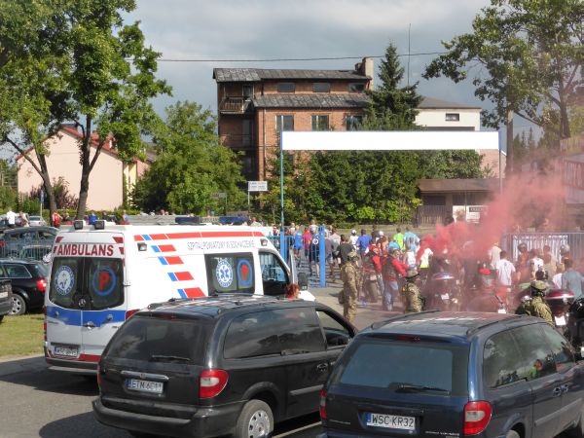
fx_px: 1097
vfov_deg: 22.6
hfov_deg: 29.8
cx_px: 292
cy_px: 219
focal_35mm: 65
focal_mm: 11
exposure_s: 1/640
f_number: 4.8
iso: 160
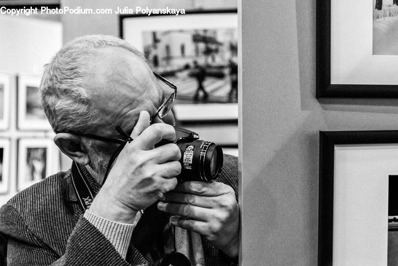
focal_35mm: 105
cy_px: 133
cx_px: 199
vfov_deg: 13.0
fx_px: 1161
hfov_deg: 19.5
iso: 1600
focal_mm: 70
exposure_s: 1/40
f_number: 5.6
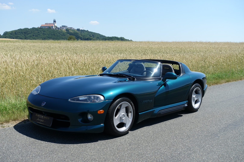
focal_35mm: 42
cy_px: 81
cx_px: 122
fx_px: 285
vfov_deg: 31.9
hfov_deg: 46.4
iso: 125
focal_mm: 15.52
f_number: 4
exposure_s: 1/100
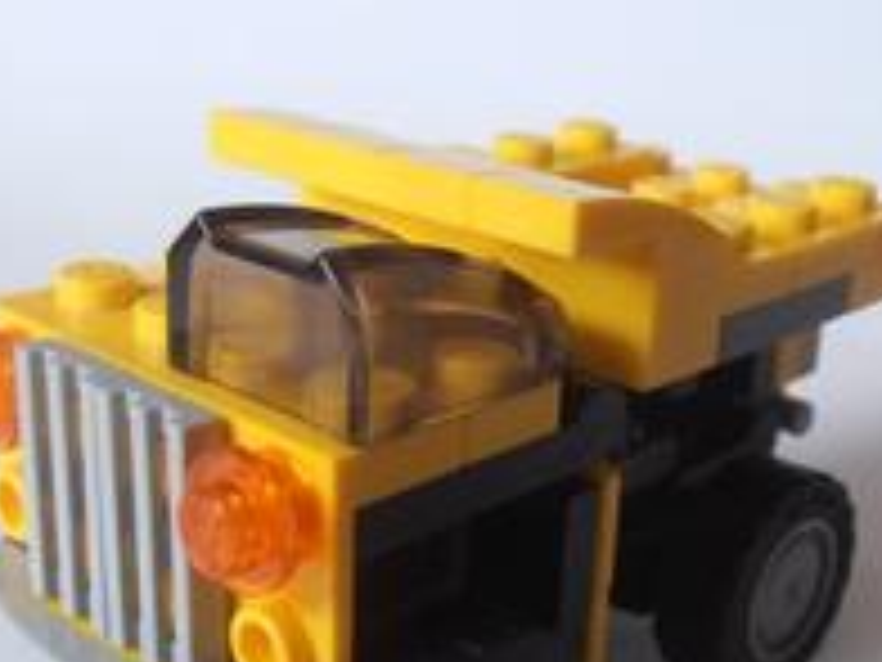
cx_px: 500
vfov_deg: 21.4
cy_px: 527
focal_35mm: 68
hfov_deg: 28.5
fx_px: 1733
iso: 125
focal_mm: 6.61
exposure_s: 1/30
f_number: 3.9
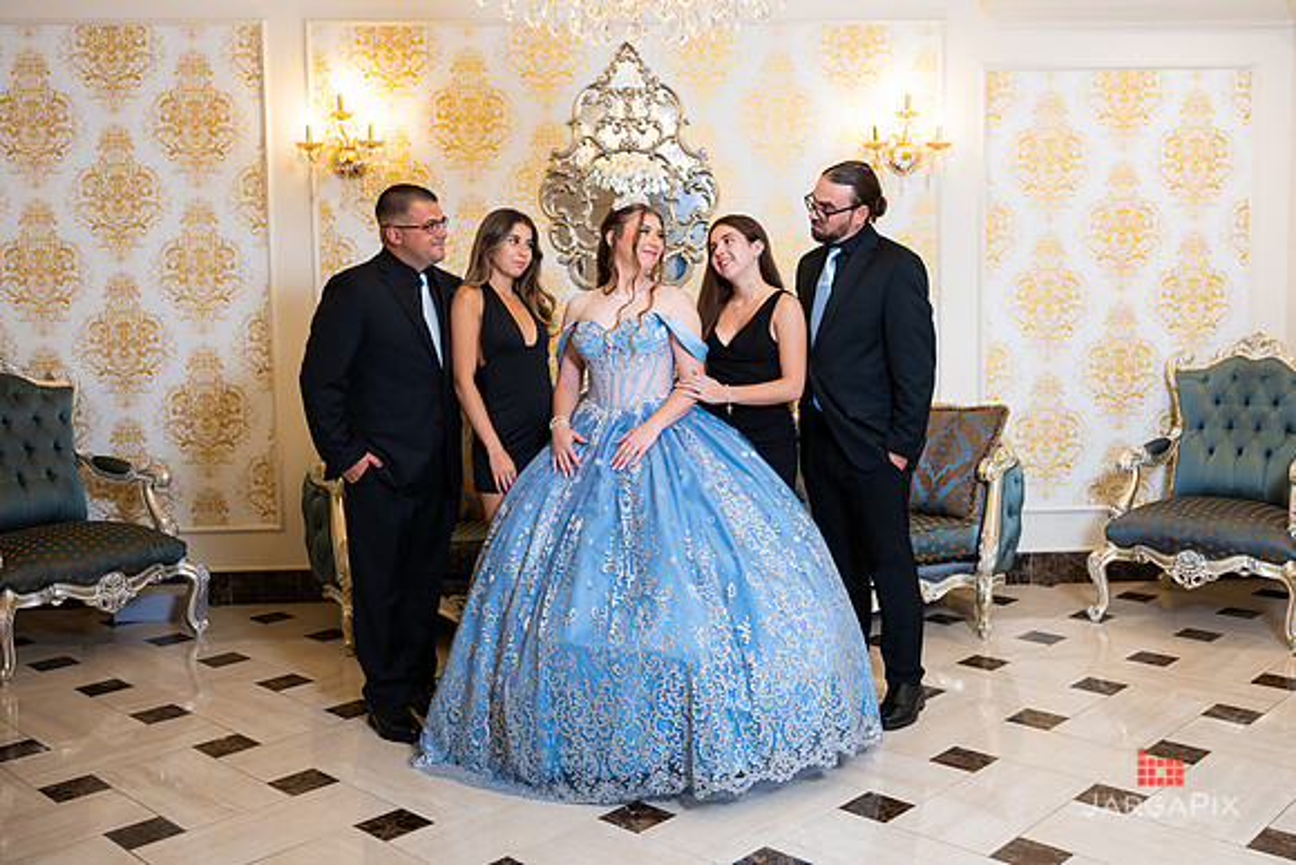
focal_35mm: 34
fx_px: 1234
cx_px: 710
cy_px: 399
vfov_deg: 38.6
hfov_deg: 55.3
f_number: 4
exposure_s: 1/160
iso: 1000
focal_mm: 31
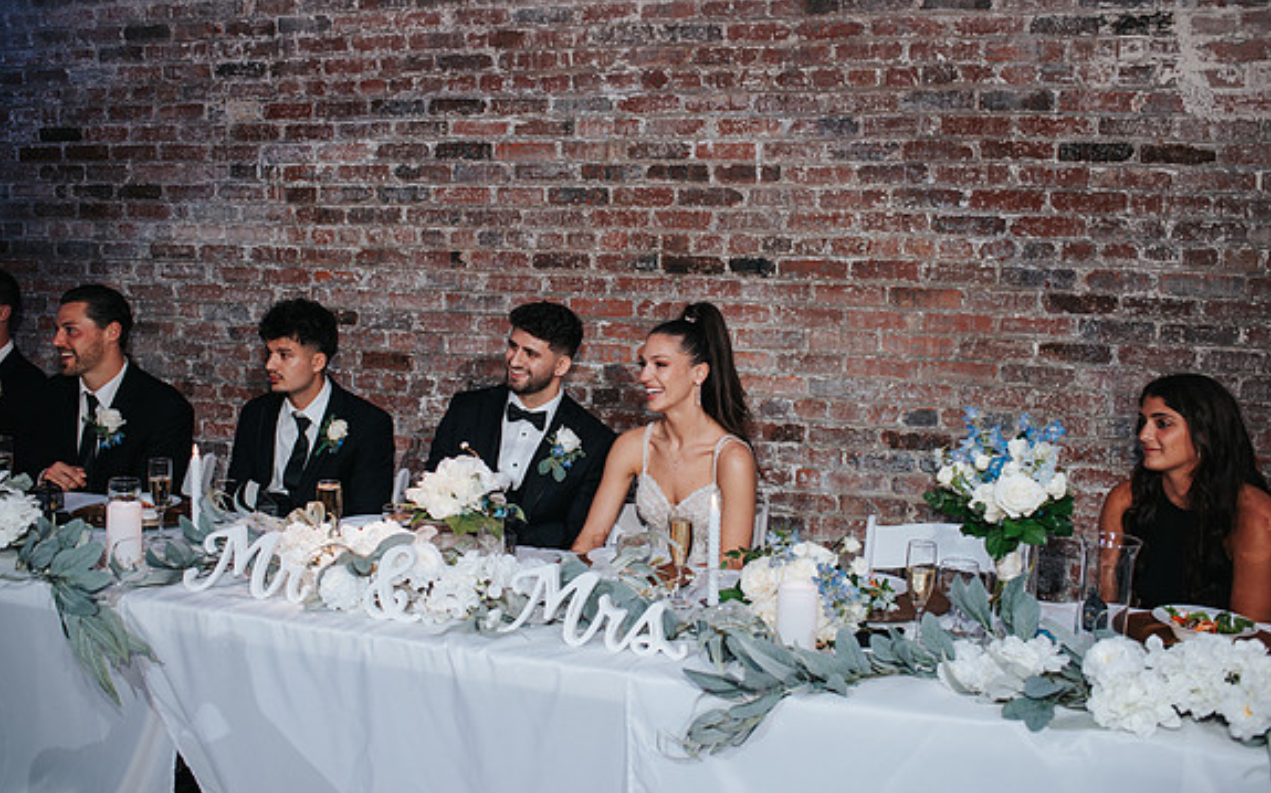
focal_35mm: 36
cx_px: 632
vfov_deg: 35.3
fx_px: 1247
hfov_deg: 54.0
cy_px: 394
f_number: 2.8
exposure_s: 1/200
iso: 450
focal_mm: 35
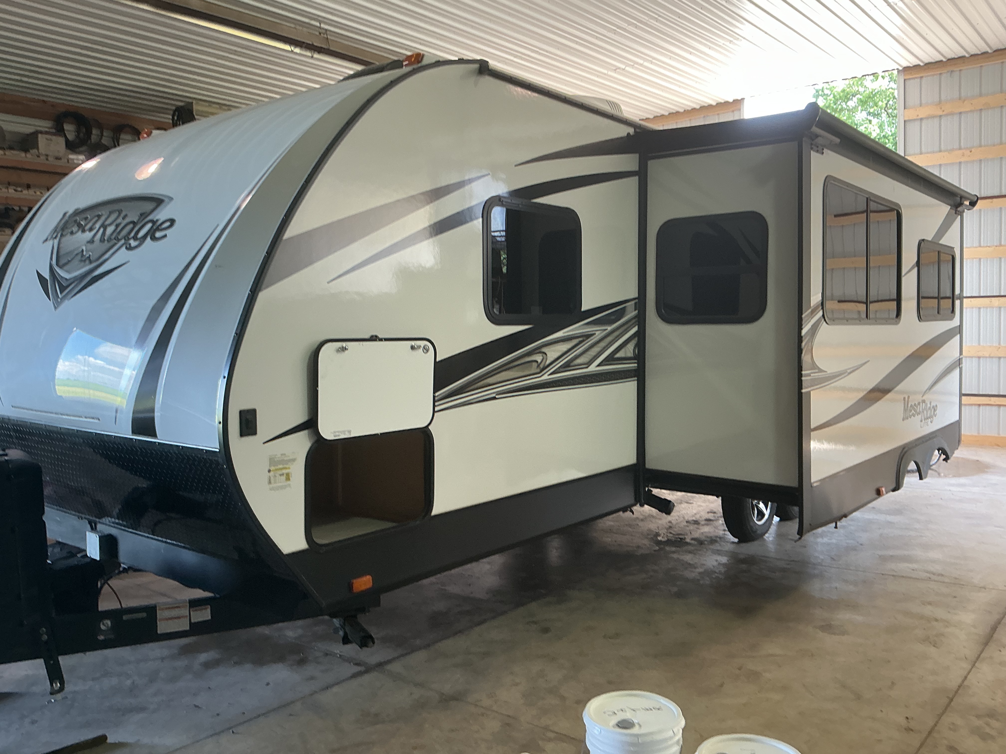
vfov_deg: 48.2
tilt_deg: -5.2
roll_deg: +1.0
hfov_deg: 61.7
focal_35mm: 29
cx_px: 503
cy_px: 377
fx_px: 843
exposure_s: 1/60
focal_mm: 3
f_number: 1.8
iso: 64
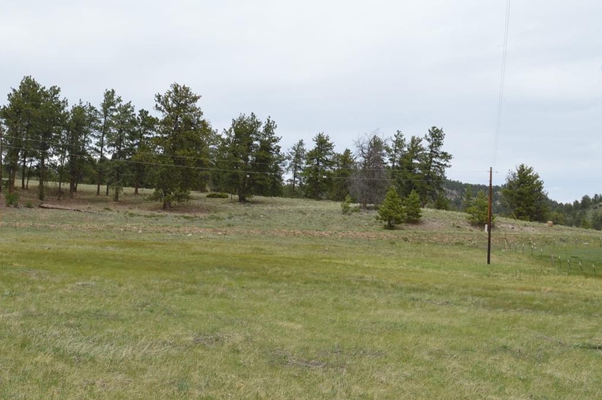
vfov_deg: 25.8
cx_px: 187
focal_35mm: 52
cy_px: 268
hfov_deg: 37.7
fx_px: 869
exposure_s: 1/250
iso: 100
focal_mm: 22
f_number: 8
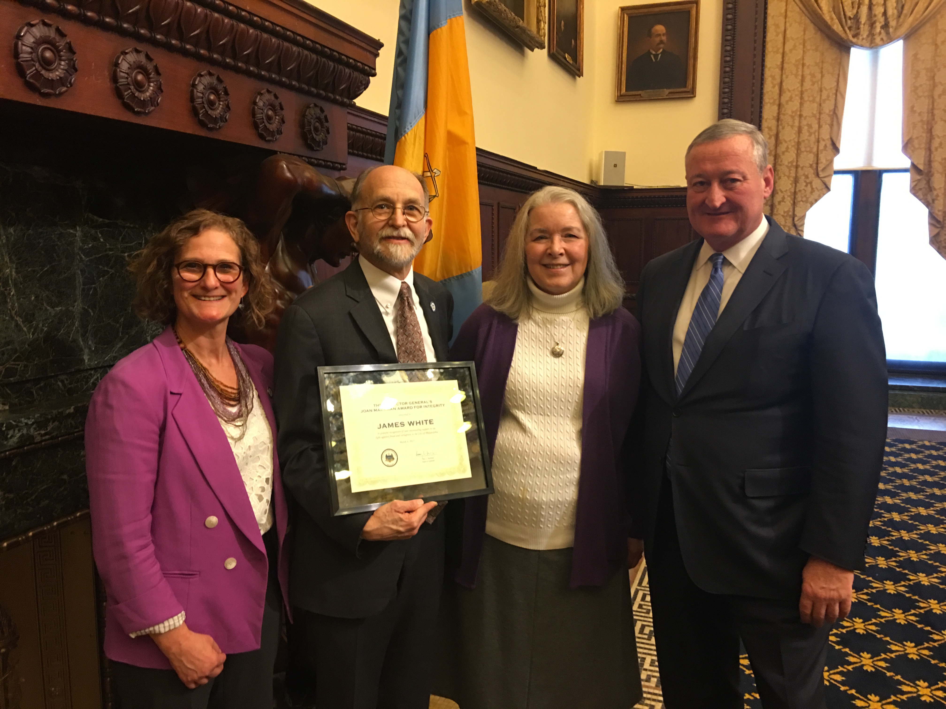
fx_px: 793
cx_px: 473
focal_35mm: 29
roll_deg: -0.4
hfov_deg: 61.7
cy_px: 354
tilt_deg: -5.3
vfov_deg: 48.2
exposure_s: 1/10
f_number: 2.2
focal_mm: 4.15
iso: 80
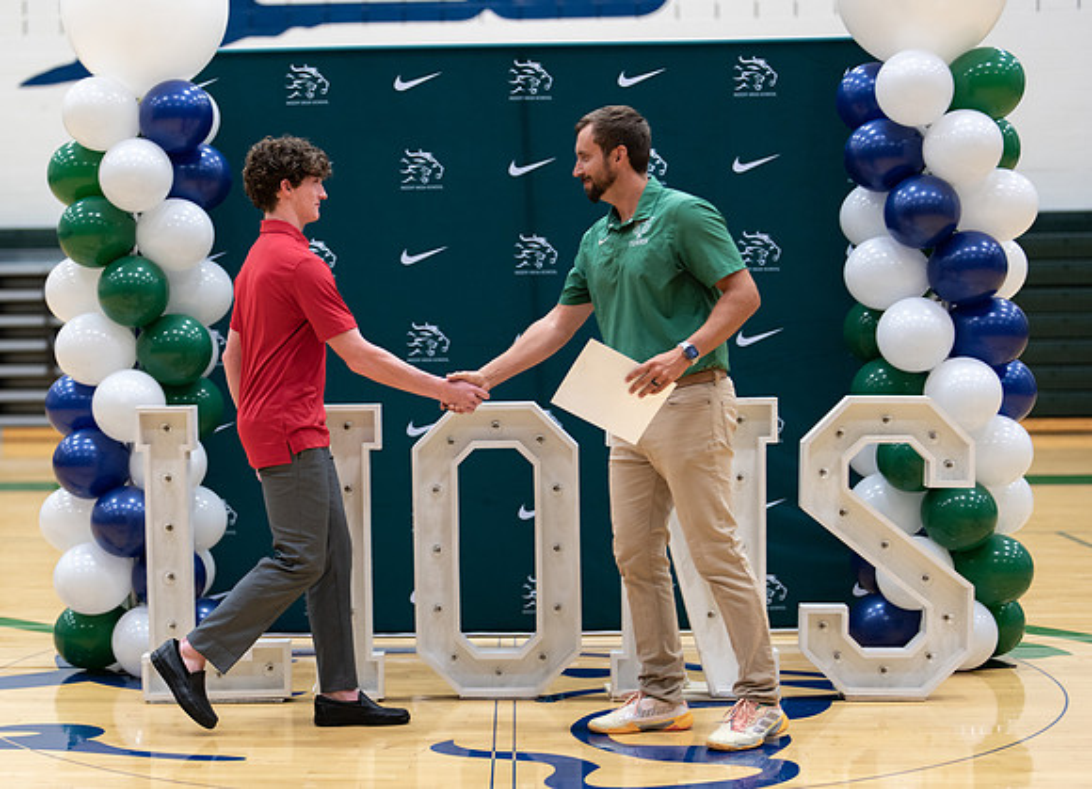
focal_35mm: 67
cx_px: 360
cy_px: 478
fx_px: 2073
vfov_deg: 21.5
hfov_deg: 29.3
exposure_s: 1/320
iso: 400
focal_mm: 50
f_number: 1.2
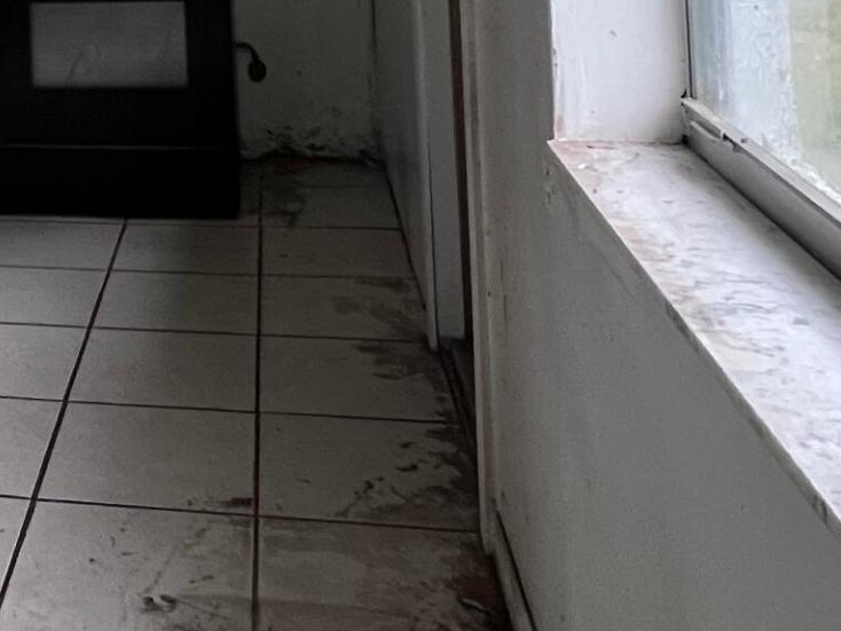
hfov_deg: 33.2
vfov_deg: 24.9
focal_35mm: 51
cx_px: -64
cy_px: -183
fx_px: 1239
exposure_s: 1/60
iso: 250
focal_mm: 1.57
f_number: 1.8
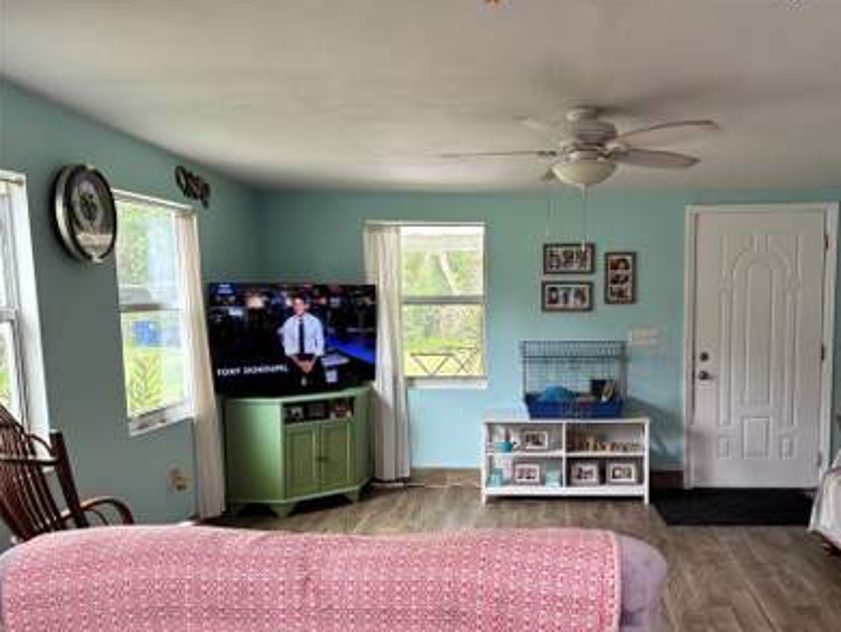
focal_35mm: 32
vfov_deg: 44.0
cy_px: 382
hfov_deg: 56.3
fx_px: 778
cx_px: 511
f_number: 1.6
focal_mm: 5.96
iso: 200
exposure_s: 1/60
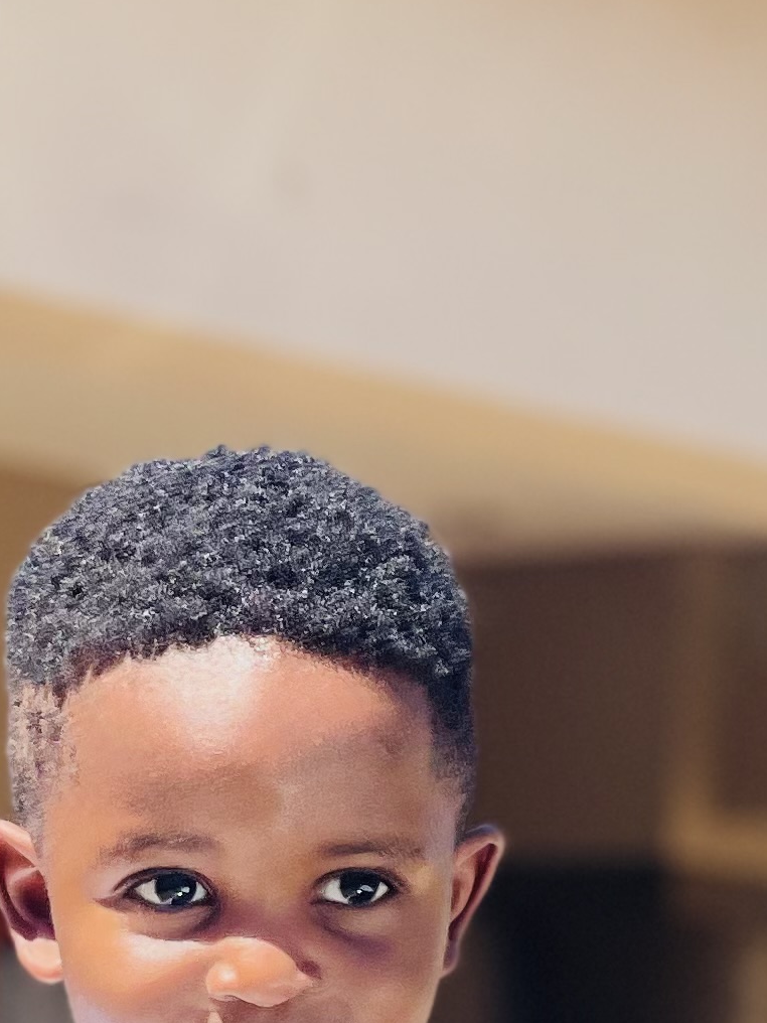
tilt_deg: -0.9
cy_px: 1744
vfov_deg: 7.6
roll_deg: -3.2
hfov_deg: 5.8
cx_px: 216
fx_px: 7504
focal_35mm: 254
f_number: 2.2
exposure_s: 1/1054
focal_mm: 7.5
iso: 32
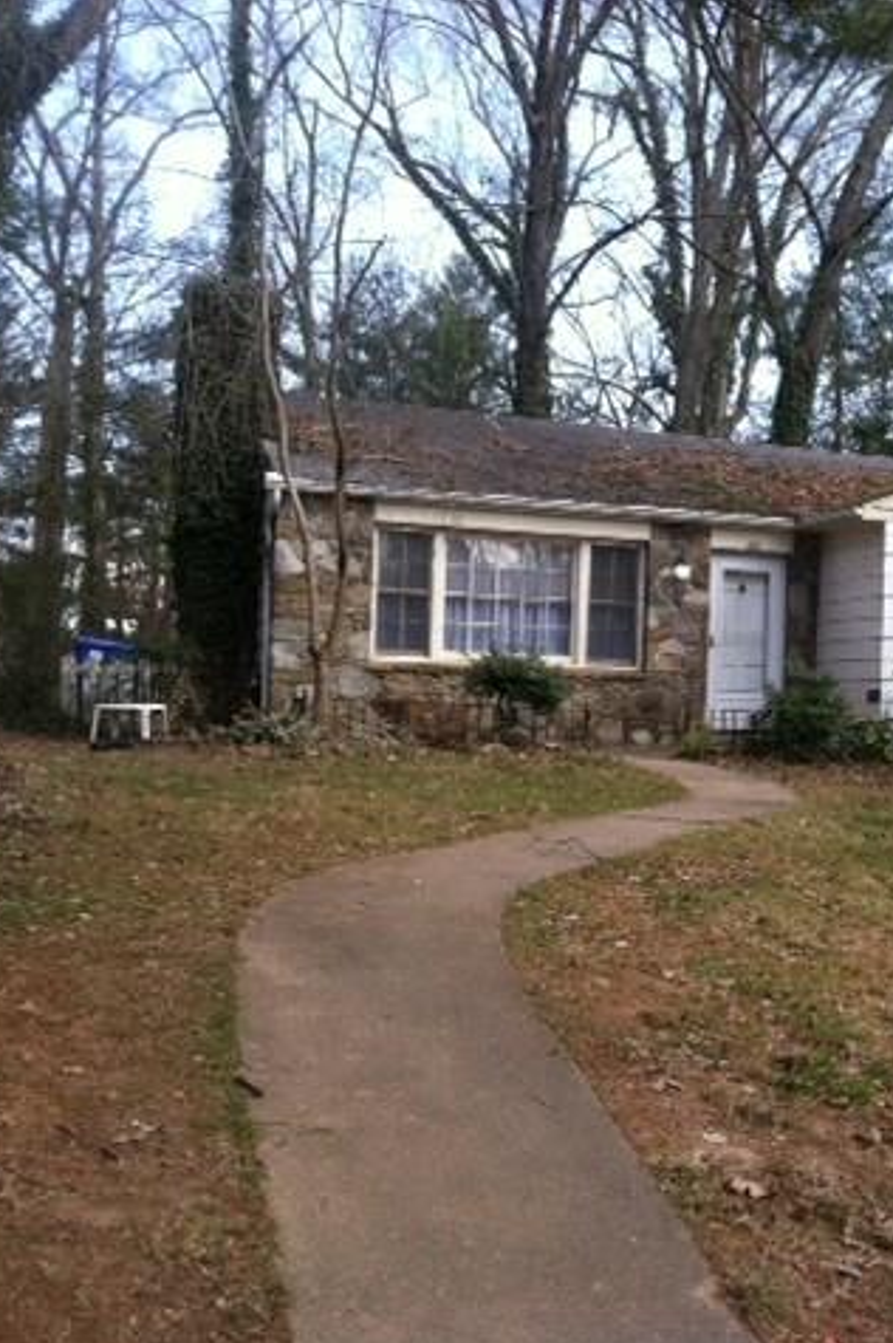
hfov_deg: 26.5
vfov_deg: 40.4
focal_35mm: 49
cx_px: 817
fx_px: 1826
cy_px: 673
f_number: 2.8
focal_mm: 3.85
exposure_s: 1/238
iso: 80
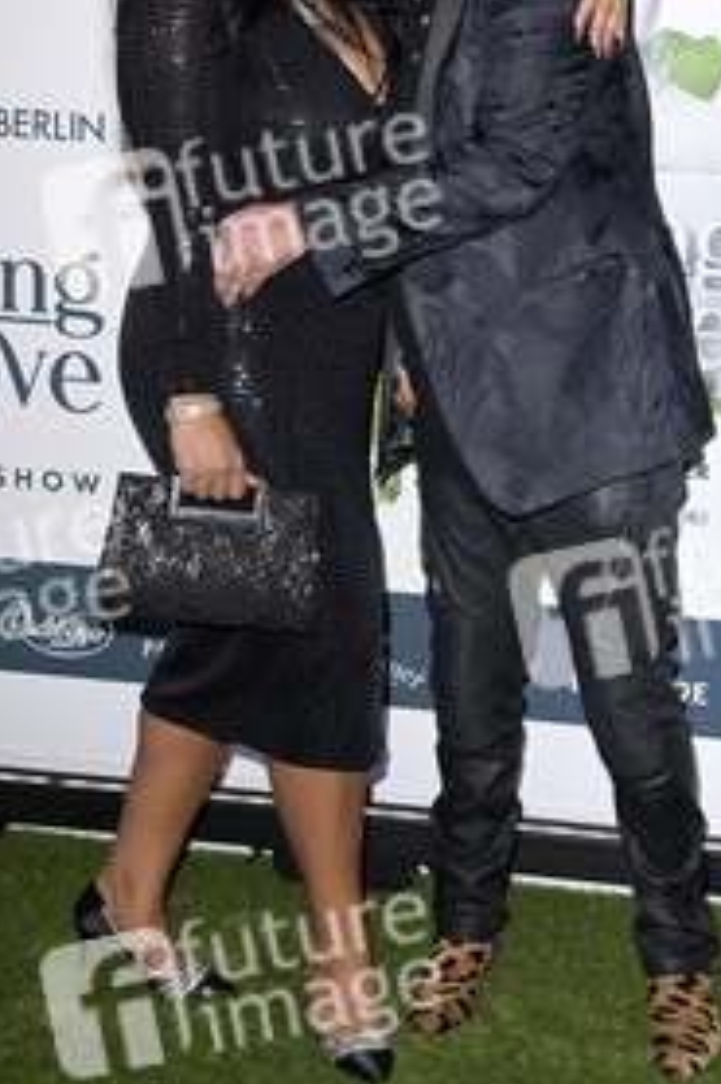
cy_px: 402
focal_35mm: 69
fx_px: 2075
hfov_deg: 19.7
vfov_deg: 29.1
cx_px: 355
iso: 640
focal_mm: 48
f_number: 6.3
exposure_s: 1/250
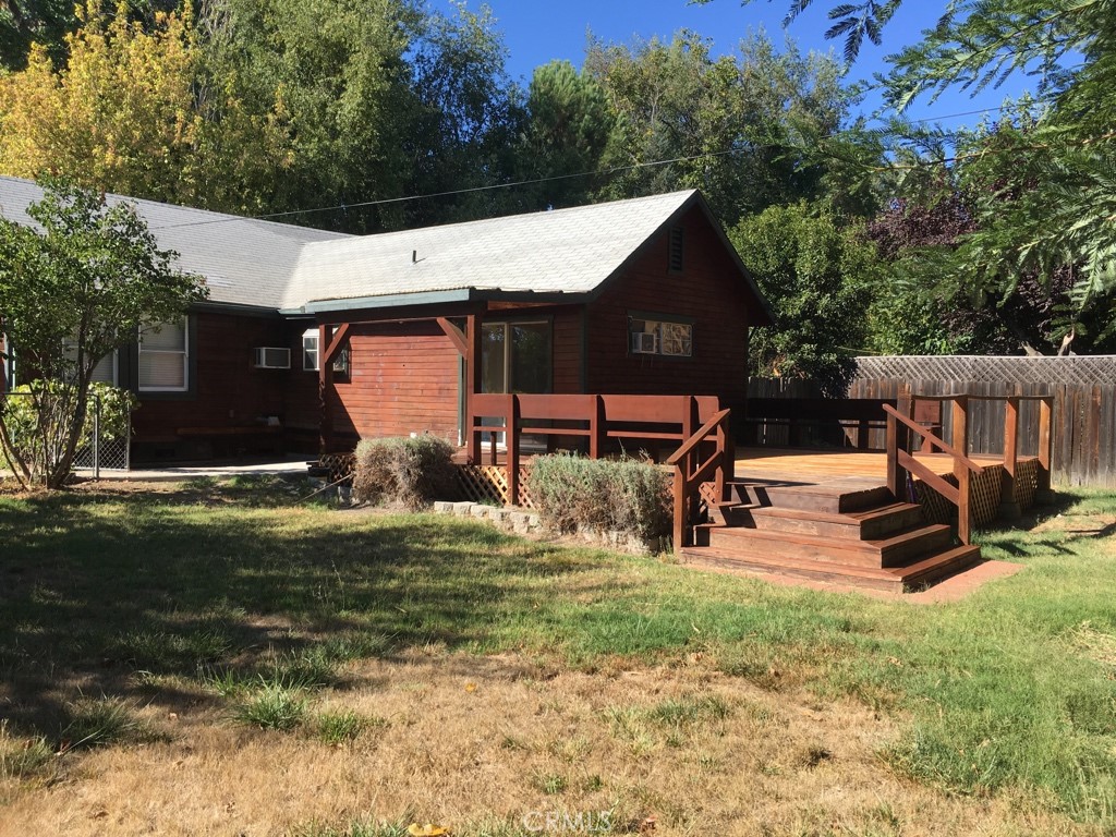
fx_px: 935
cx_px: 558
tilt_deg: -1.7
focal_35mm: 29
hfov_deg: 61.7
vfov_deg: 48.2
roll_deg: -1.2
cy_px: 418
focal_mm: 4.15
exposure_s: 1/739
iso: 25
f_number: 2.2
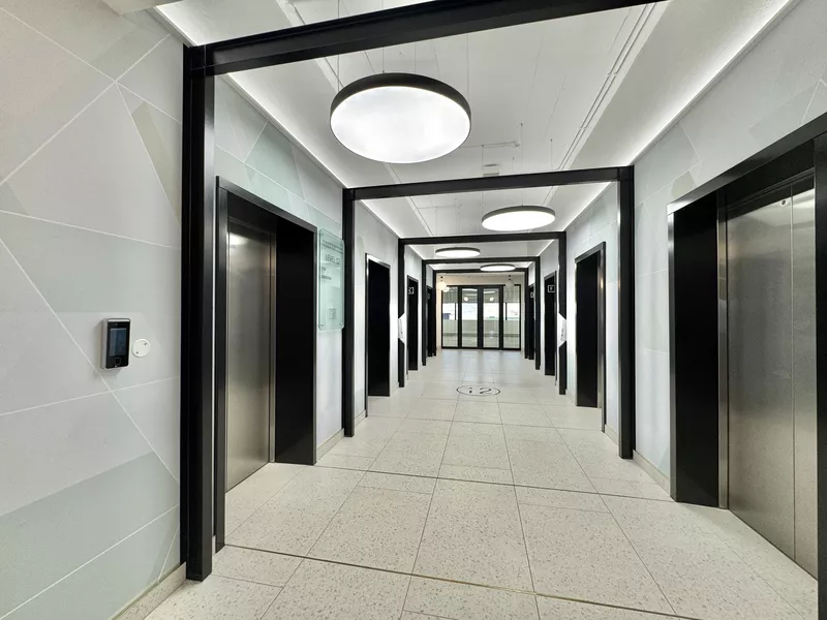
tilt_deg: -1.4
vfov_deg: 85.7
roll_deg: -0.1
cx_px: 414
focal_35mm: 14
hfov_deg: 102.1
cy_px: 310
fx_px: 334
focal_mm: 2.22
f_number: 2.2
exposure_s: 1/100
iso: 100
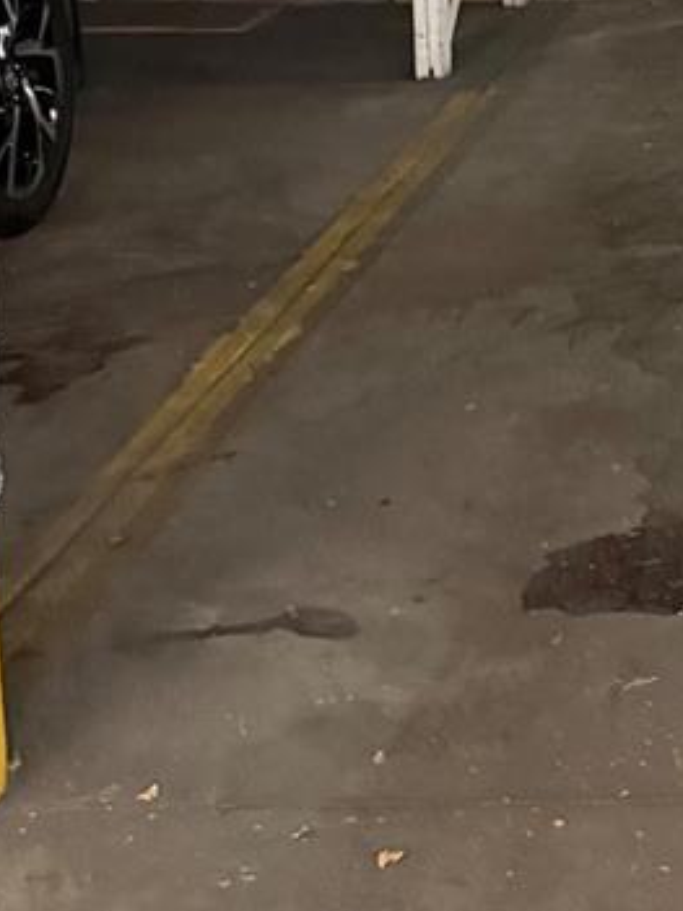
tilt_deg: -11.3
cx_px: 989
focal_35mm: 82
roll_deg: +1.0
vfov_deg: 22.8
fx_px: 2159
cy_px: -23
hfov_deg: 16.5
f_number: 1.78
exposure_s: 1/30
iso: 800
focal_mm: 6.76
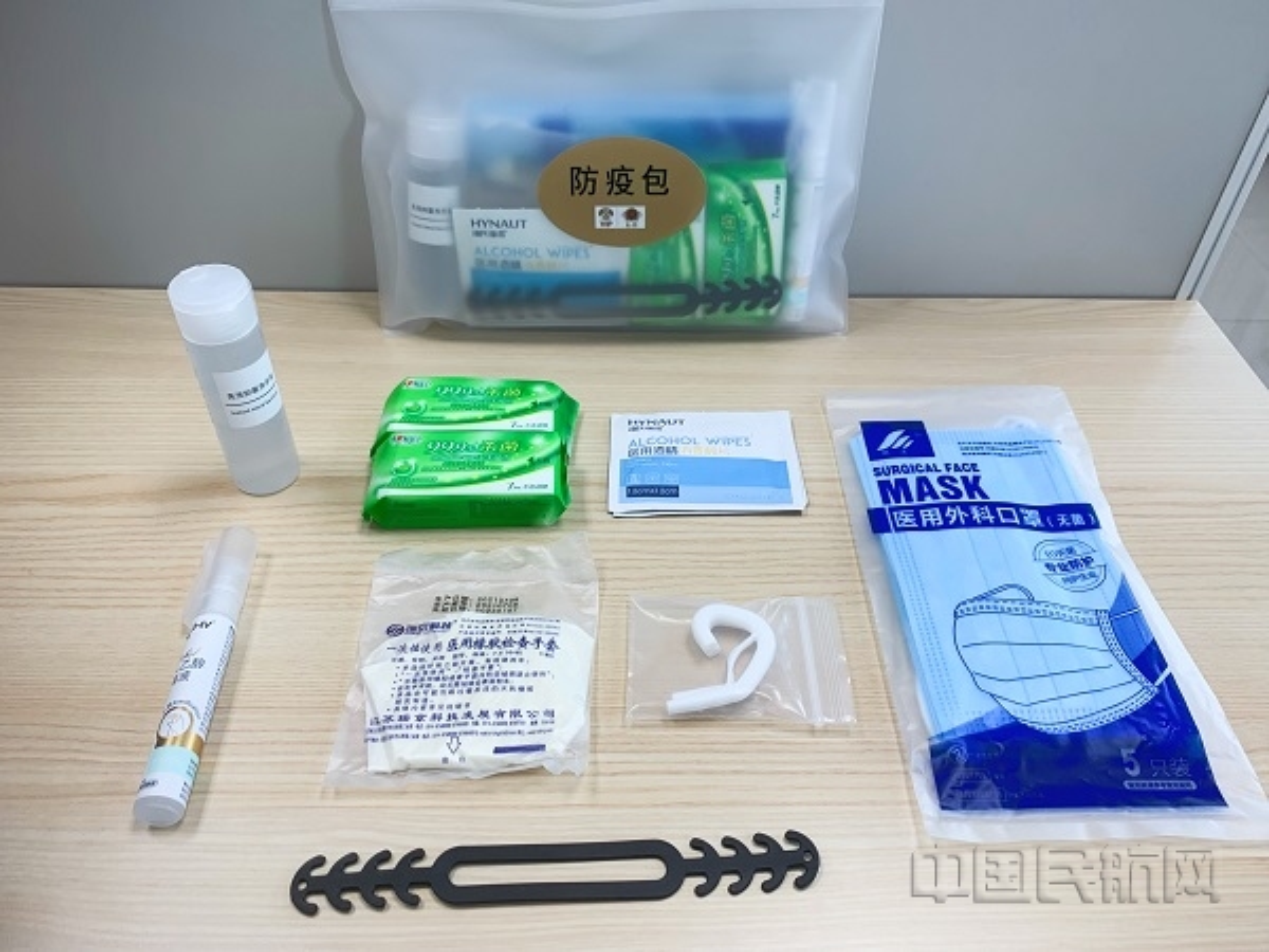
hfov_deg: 67.3
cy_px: 476
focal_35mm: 26
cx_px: 634
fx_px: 953
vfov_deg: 53.1
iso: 50
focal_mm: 4.25
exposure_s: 1/100
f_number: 1.8
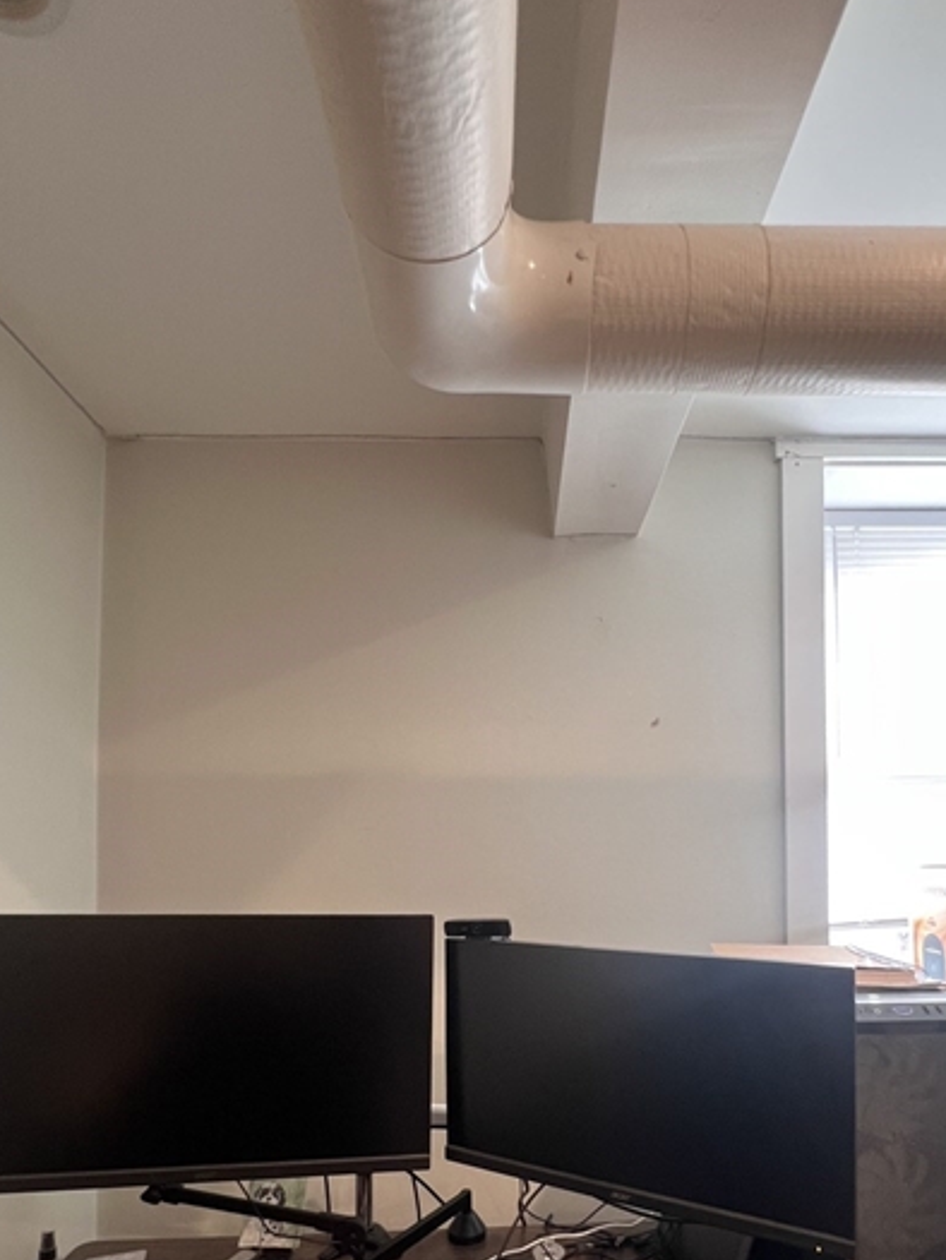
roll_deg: +0.2
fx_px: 692
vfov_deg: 81.7
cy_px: 845
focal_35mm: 19
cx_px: 511
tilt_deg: +2.2
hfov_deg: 68.6
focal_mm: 1.57
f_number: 1.8
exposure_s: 1/60
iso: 160
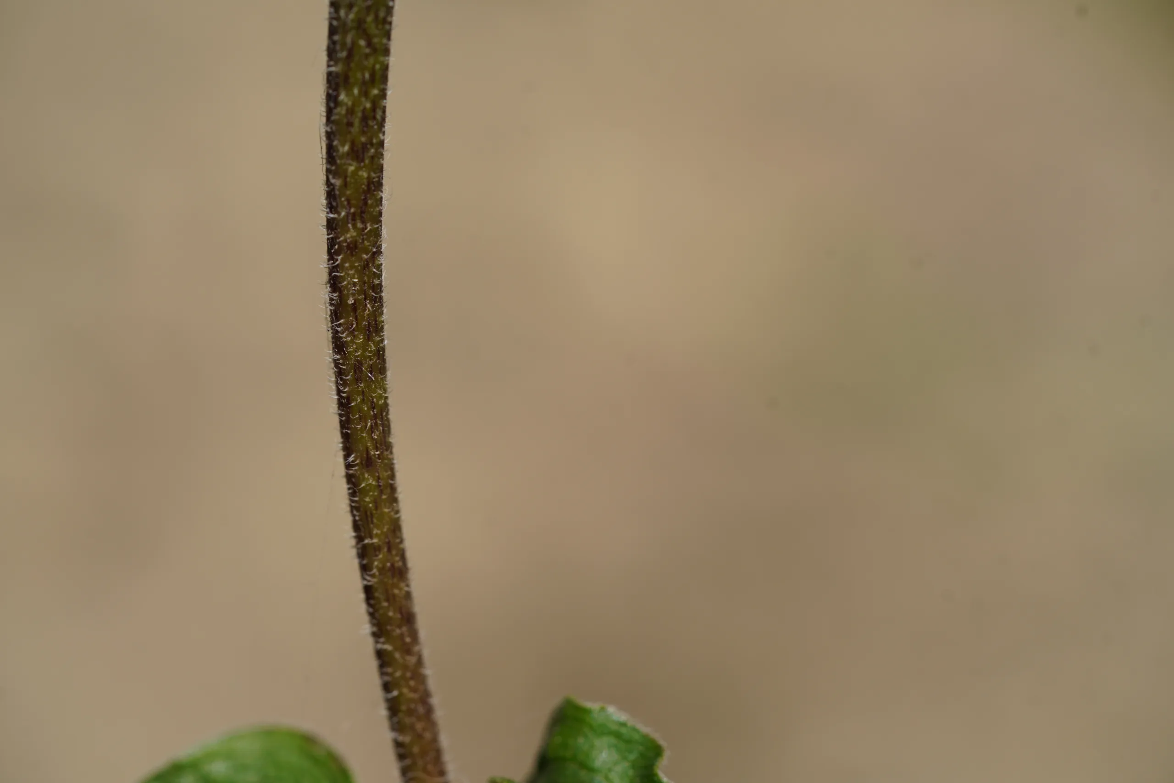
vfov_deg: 15.2
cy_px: 392
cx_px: 587
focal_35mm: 90
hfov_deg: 22.6
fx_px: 2935
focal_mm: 90
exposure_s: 1/320
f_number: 5
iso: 100
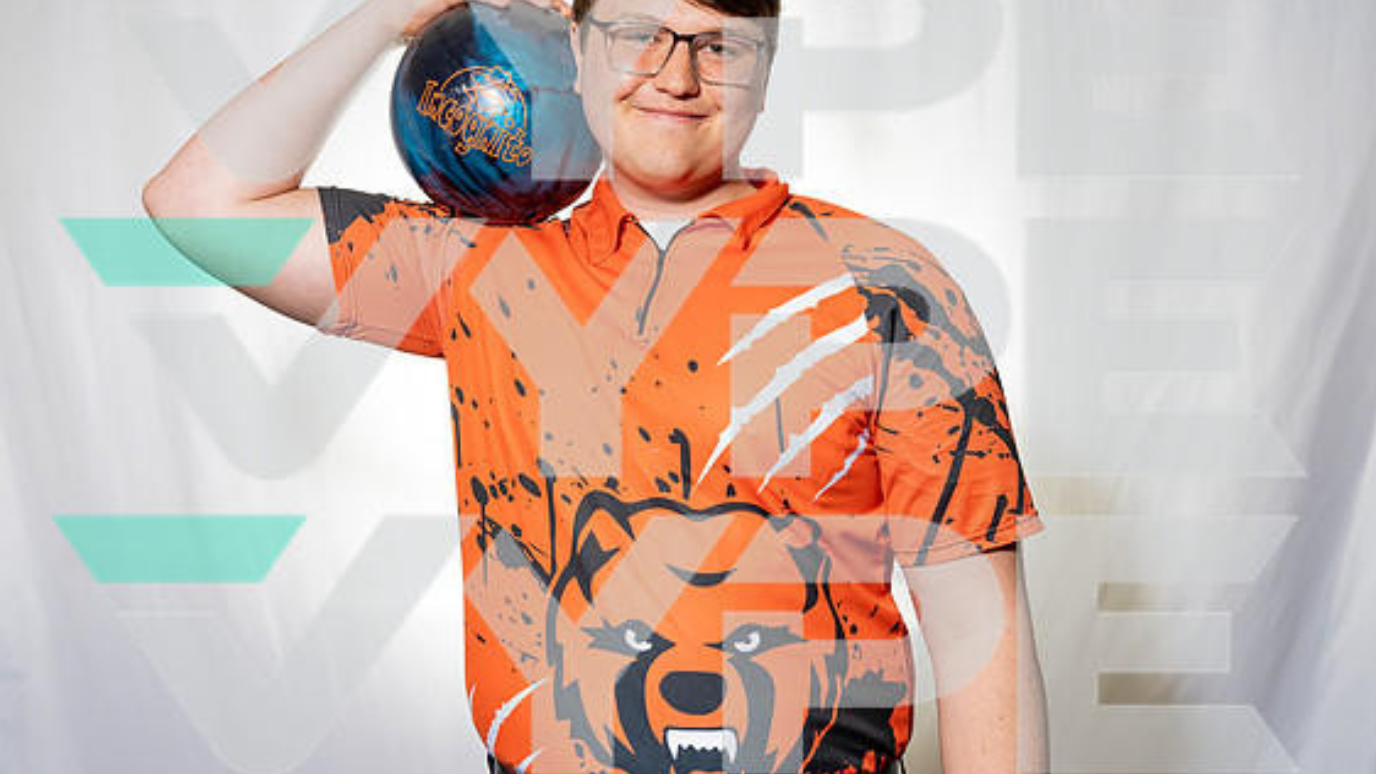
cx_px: 648
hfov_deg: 48.3
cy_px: 353
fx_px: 1532
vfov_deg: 28.3
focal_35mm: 42
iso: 100
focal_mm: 37
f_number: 8
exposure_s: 1/250
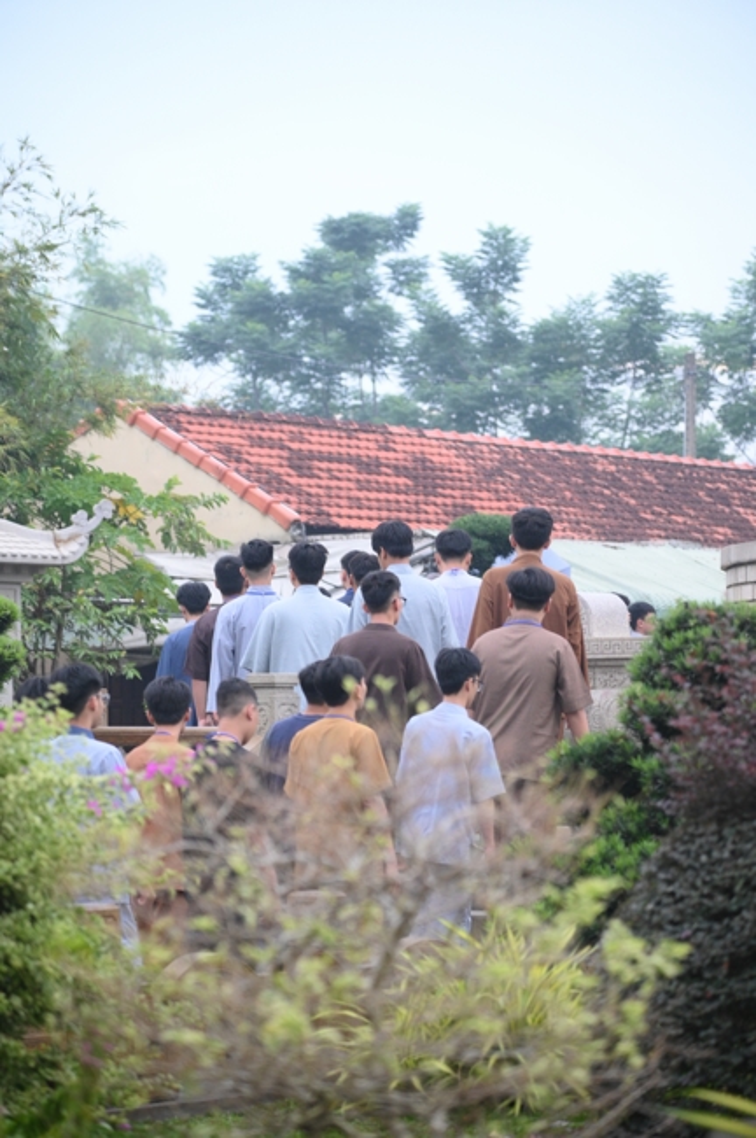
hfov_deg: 11.4
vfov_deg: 17.1
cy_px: 569
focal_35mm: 120
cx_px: 378
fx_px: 3788
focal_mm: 120
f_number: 4
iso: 3200
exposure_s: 1/100
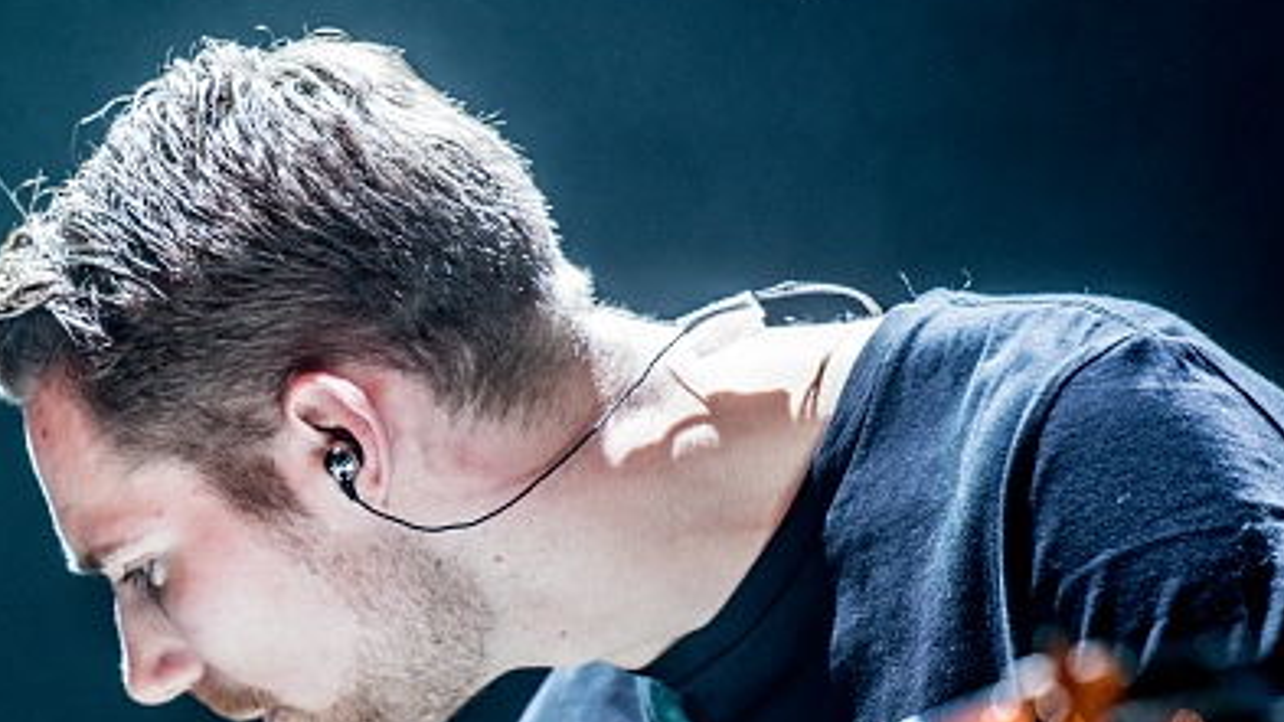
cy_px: 711
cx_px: 222
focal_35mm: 355
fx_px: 12086
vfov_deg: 3.4
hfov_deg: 6.1
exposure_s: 1/80
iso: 800
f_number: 2.8
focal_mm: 185
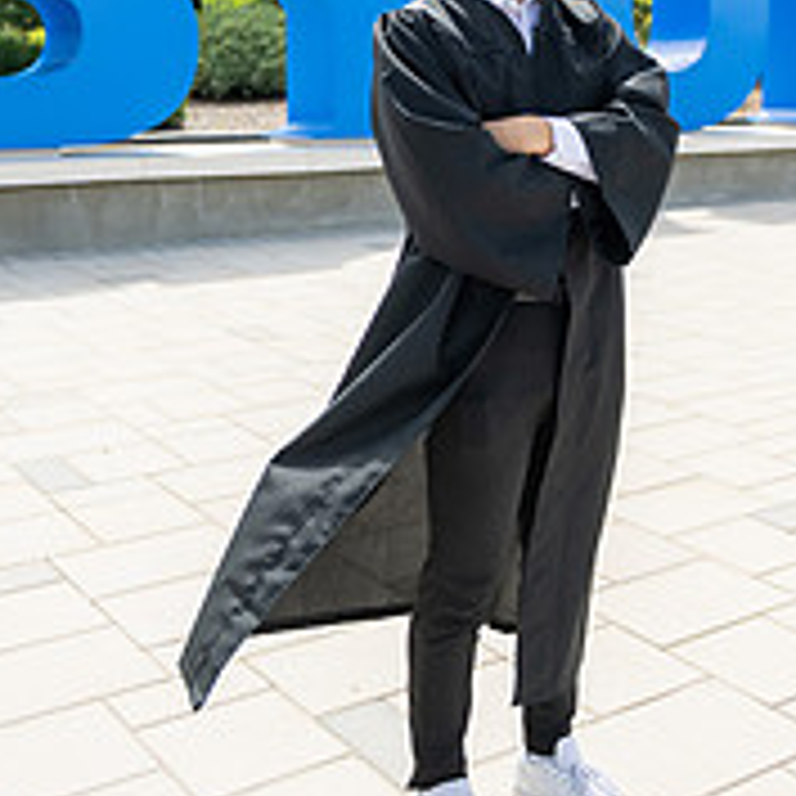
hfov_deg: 32.8
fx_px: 1353
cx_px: 441
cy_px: 99
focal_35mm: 52
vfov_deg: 31.4
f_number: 2.8
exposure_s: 1/1250
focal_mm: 24
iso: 100
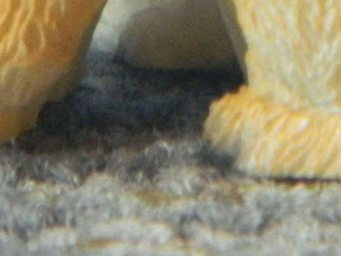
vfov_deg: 1.1
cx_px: 283
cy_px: -371
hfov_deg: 1.5
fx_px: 12838
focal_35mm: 1303
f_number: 5.4
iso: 400
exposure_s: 1/10
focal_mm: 39.7
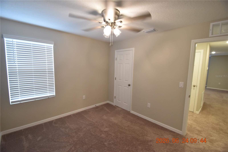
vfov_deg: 77.3
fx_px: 95
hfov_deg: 100.4
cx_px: 114
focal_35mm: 15
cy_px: 76
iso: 800
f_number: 3.5
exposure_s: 1/45
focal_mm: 10
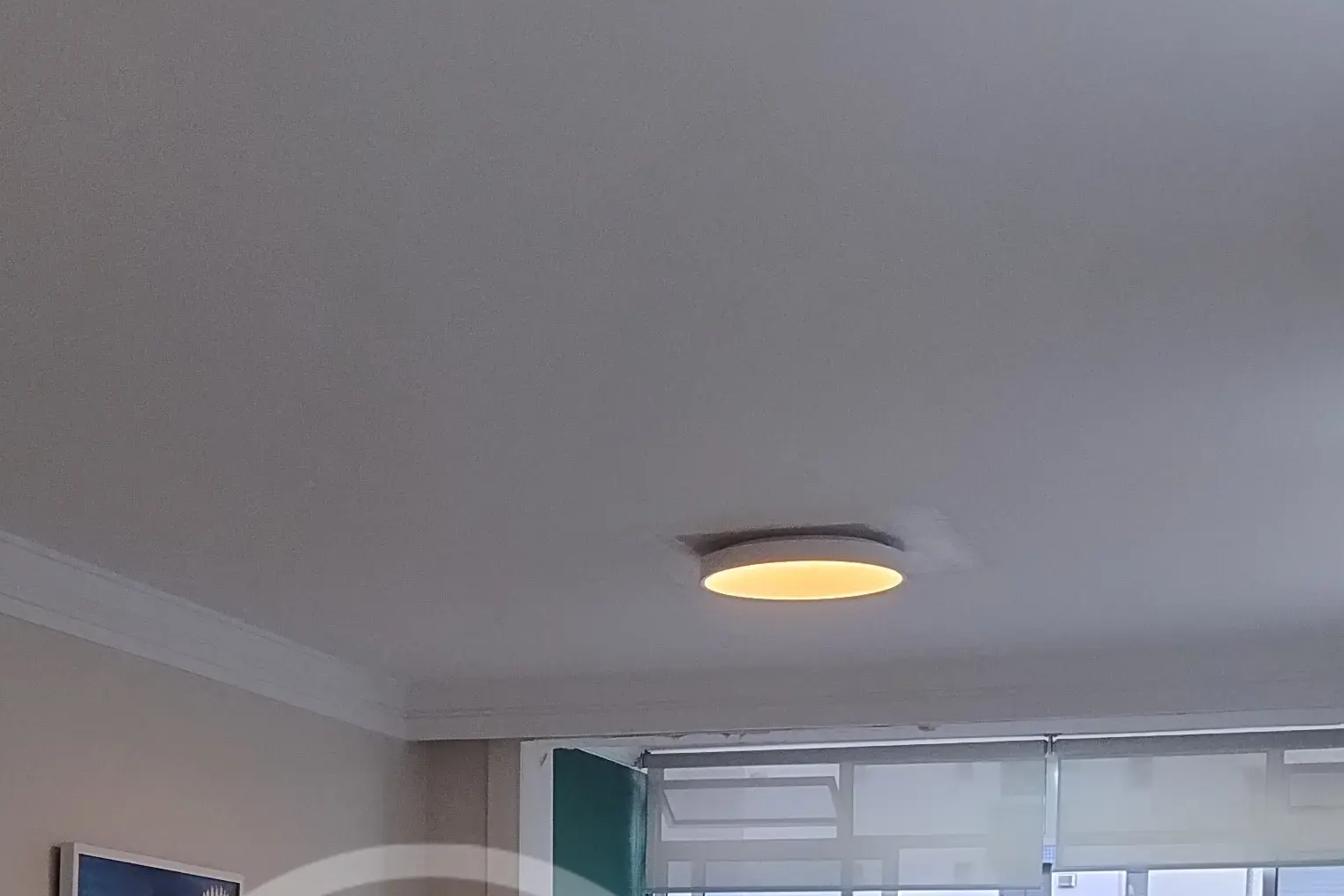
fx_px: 2501
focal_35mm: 67
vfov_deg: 18.7
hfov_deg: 29.8
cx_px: 430
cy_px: 1196
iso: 366
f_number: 1.8
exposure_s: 1/120
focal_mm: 5.56
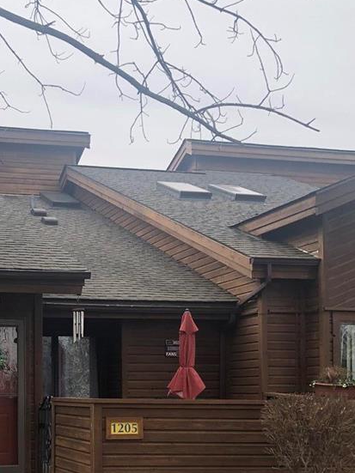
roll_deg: -0.4
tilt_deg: +0.8
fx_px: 834
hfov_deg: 23.2
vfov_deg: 30.8
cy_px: 385
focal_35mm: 61
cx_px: 15
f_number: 1.8
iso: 20
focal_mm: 3.99
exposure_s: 1/762
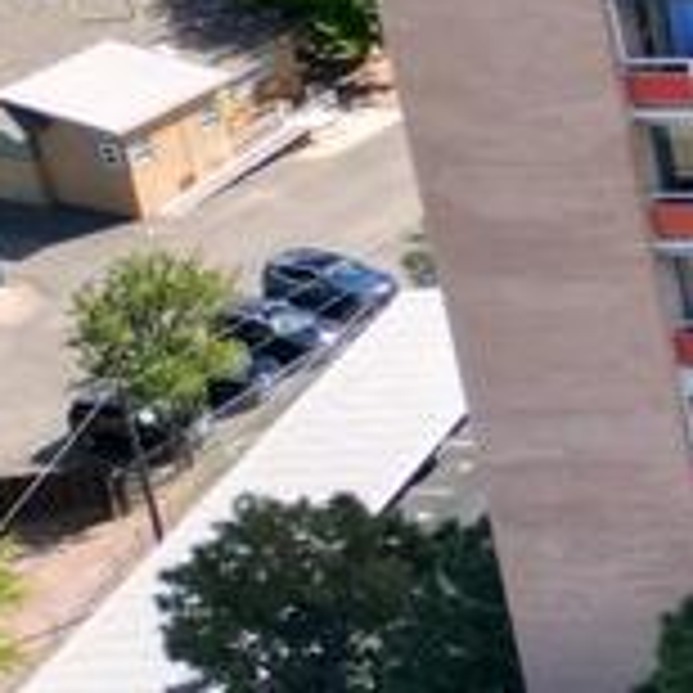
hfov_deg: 10.0
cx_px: 1930
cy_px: -162
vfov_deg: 12.1
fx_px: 3194
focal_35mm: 141
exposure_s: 1/2500
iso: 140
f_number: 1.7
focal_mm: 6.72
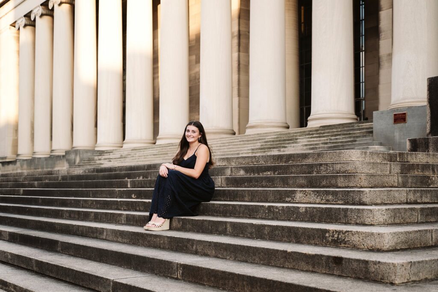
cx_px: 219
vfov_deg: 29.3
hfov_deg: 42.7
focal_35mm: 46
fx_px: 560
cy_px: 146
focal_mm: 46
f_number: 4
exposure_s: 1/640
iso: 500
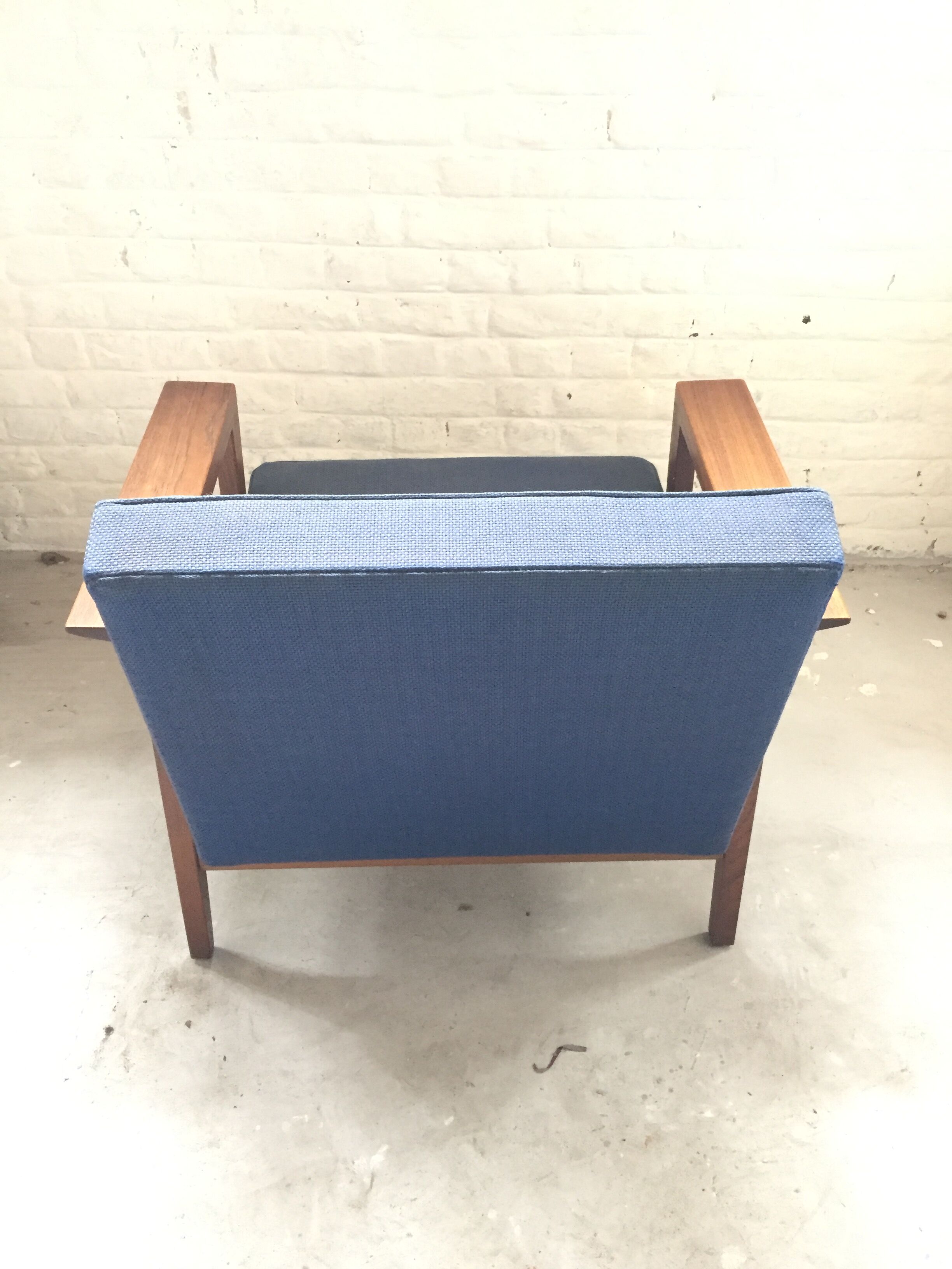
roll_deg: +0.0
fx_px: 1063
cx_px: 476
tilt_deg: -37.5
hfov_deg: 48.2
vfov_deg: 61.7
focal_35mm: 29
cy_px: 634
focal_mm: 4.15
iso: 320
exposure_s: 1/17
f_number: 2.2
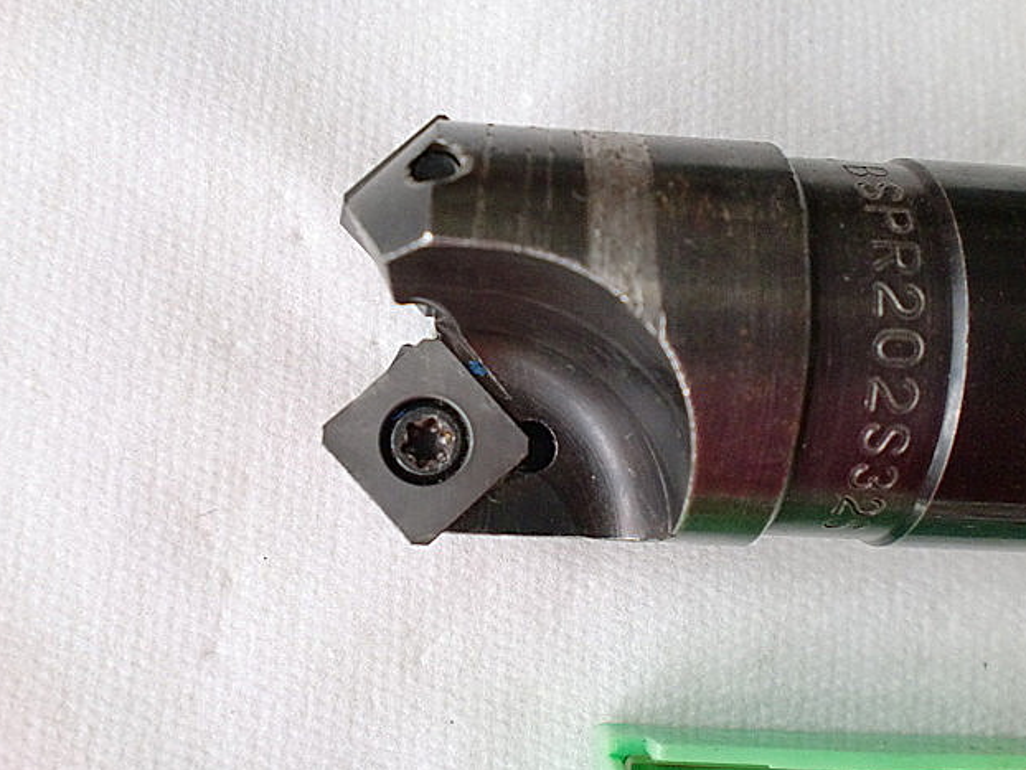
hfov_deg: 51.3
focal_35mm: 36
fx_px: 1067
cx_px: 523
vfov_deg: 39.7
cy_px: 383
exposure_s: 1/60
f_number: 3.1
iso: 250
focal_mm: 6.3
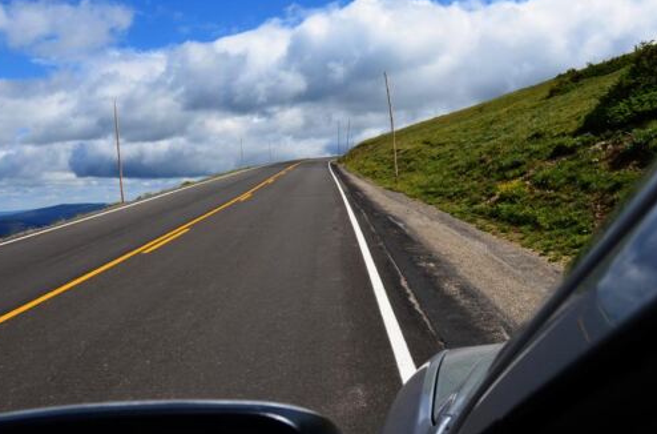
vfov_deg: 37.3
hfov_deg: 54.6
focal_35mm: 35
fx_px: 637
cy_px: 154
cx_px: 322
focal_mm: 18
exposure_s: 1/200
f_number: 13
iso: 100
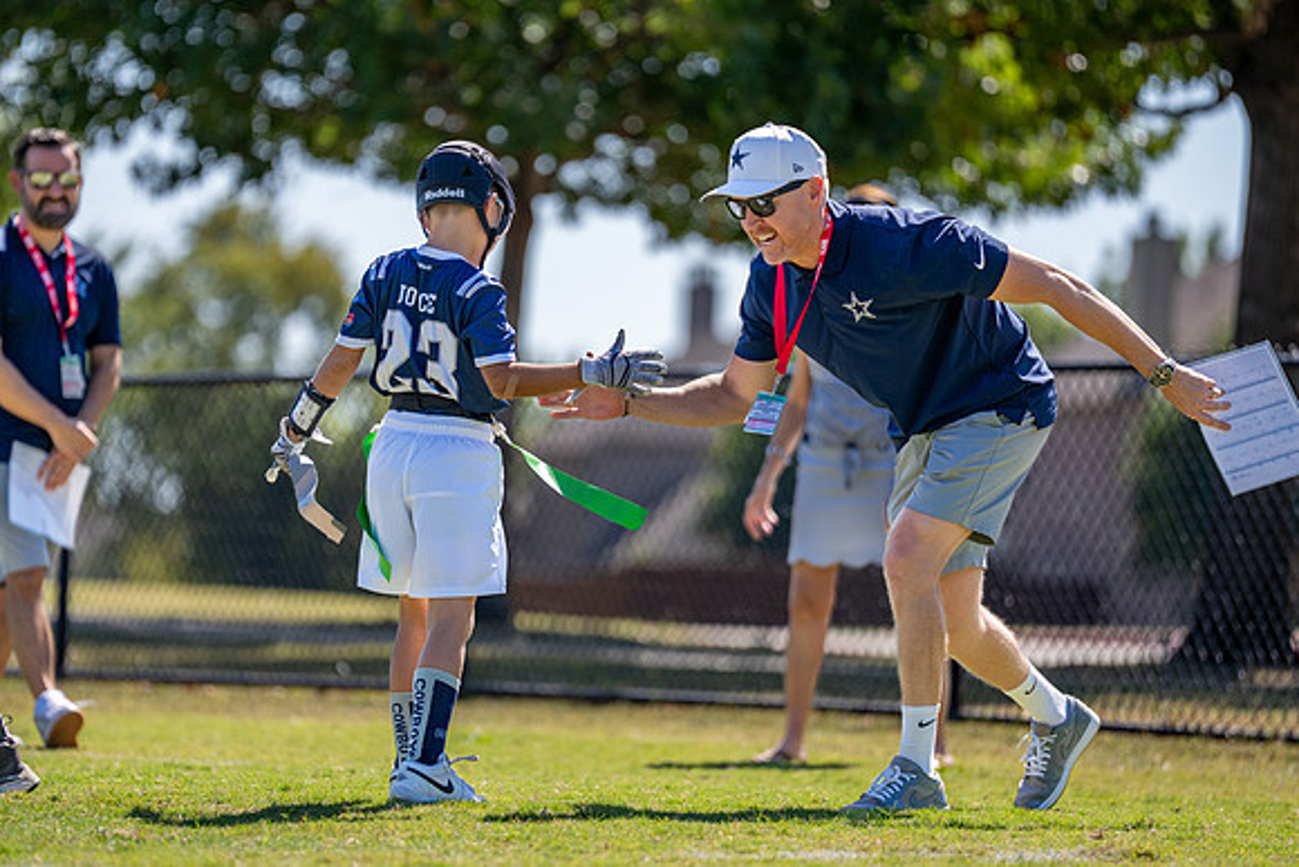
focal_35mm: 234
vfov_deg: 5.9
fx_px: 8433
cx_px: 544
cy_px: 417
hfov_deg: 8.8
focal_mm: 200
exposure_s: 1/2000
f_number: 2.8
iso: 160
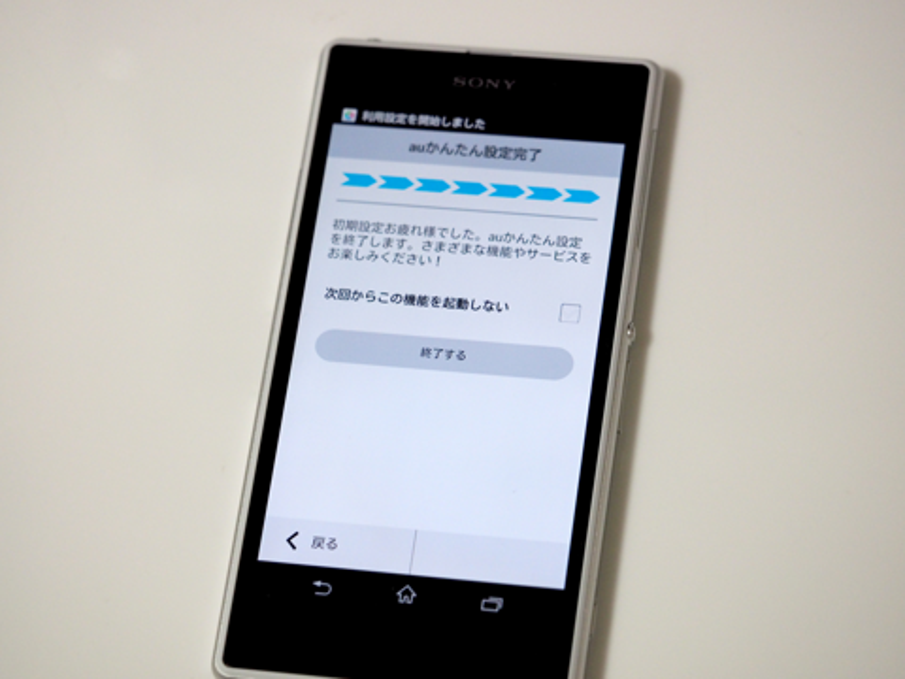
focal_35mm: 120
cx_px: 452
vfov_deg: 12.3
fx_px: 3137
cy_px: 340
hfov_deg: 16.4
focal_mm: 60
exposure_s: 1/125
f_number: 2.8
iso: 1000
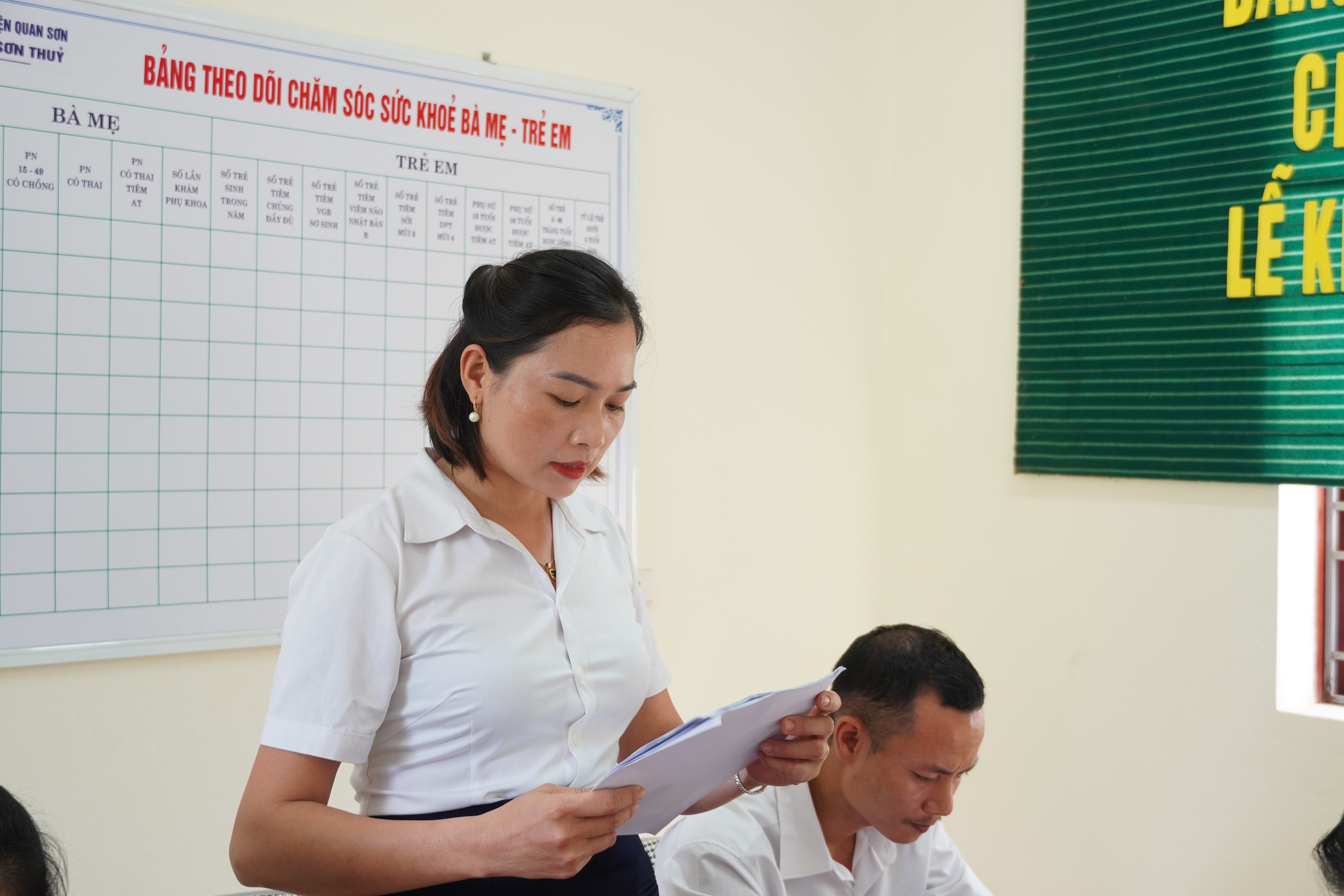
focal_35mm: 46
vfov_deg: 28.9
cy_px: 448
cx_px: 672
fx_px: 1736
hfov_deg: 42.3
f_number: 4.5
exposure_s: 1/50
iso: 400
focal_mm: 31
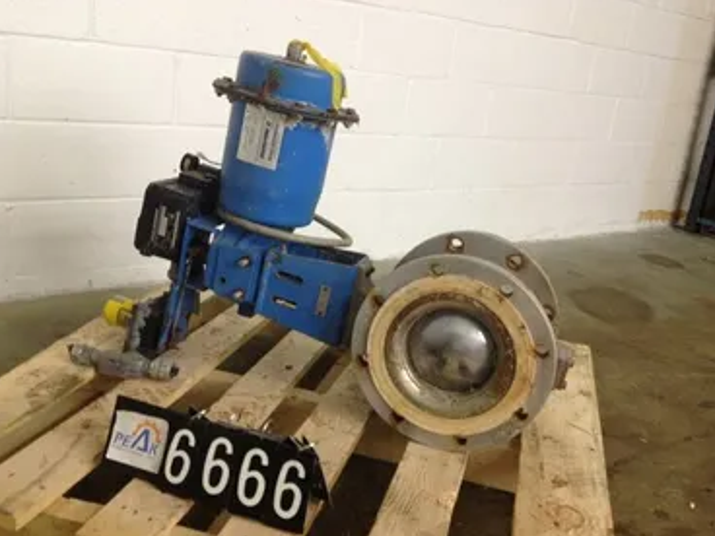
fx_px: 785
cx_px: 358
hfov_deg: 49.0
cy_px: 284
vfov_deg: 37.7
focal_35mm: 38
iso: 125
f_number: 2.4
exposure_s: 1/20
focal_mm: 4.28
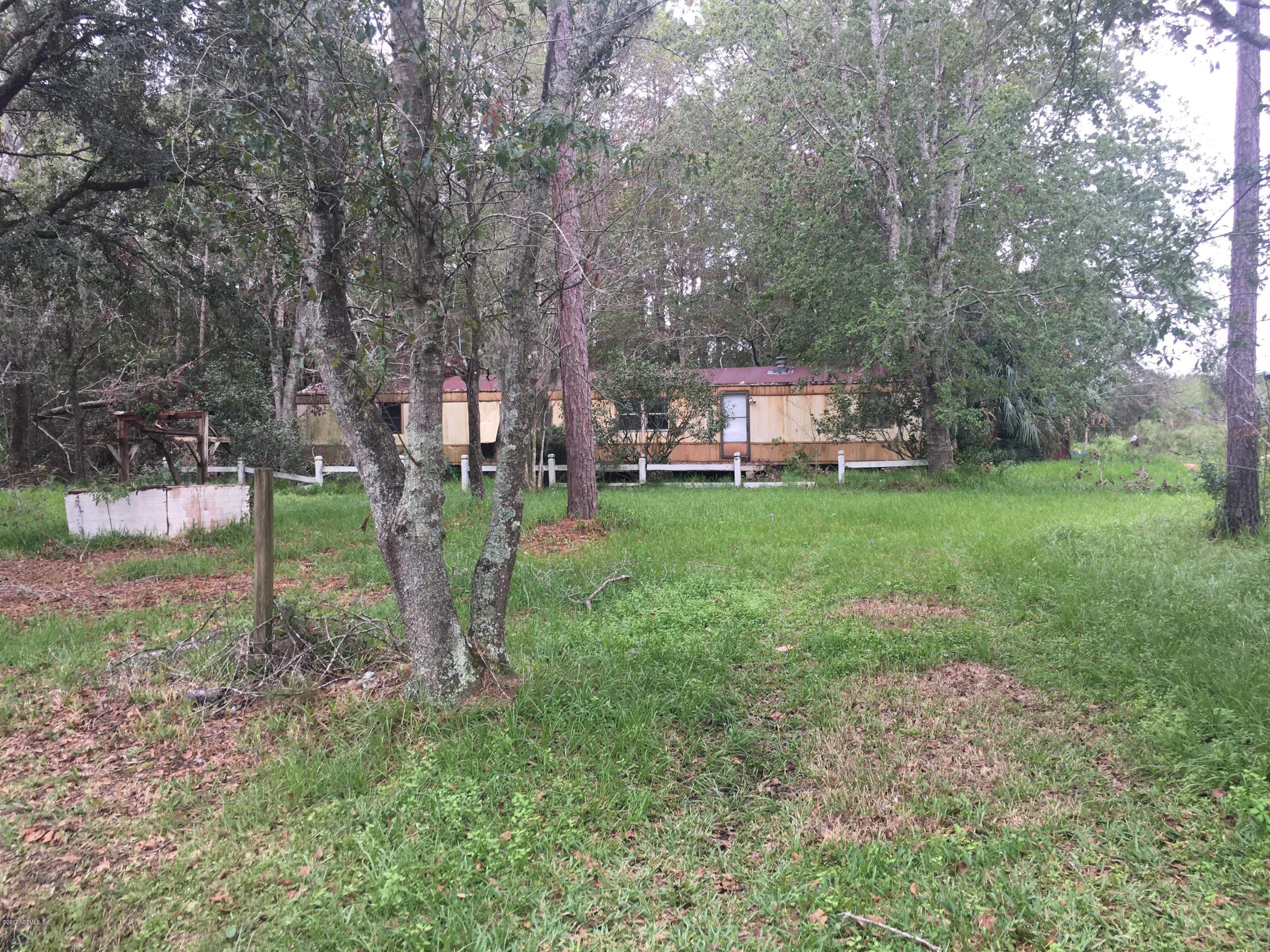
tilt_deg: -3.1
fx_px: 1064
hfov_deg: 61.7
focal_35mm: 29
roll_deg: +0.3
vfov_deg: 48.2
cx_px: 635
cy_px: 476
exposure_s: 1/120
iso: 32
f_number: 2.2
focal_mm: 4.15
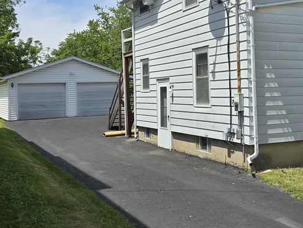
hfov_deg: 40.0
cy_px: 82
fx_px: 411
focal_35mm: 47
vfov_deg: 30.7
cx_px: 201
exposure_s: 1/887
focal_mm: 6.3
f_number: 1.7
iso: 12
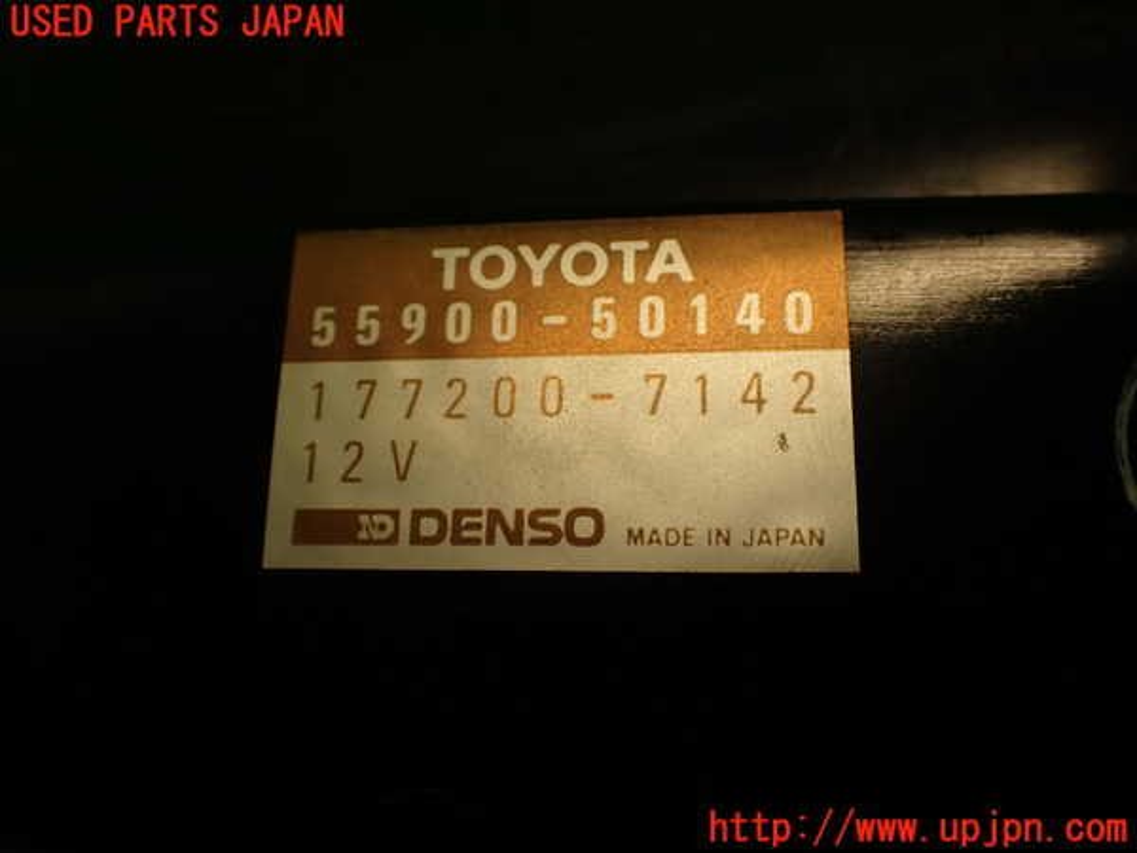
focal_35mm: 32
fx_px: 1051
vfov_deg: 44.2
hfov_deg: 56.8
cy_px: 426
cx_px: 568
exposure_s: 1/80
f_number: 3.2
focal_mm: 5.79
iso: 100
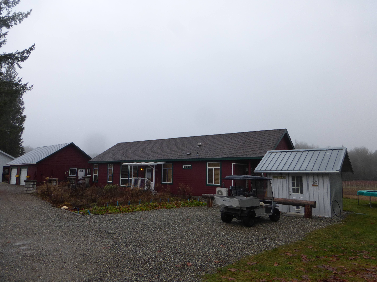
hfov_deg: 71.6
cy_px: 141
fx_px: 261
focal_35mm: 24
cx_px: 188
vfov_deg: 56.8
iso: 100
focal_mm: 4.3
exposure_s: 1/160
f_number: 3.3
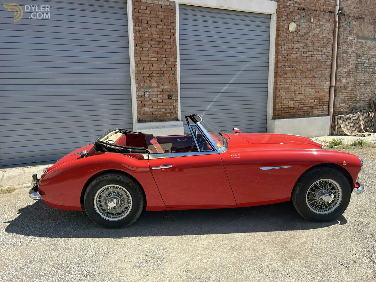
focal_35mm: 26
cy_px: 141
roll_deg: +1.6
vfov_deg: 53.1
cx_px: 188
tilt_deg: -7.6
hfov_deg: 67.3
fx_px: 282
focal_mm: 5.1
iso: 50
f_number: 1.6
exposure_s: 1/2062
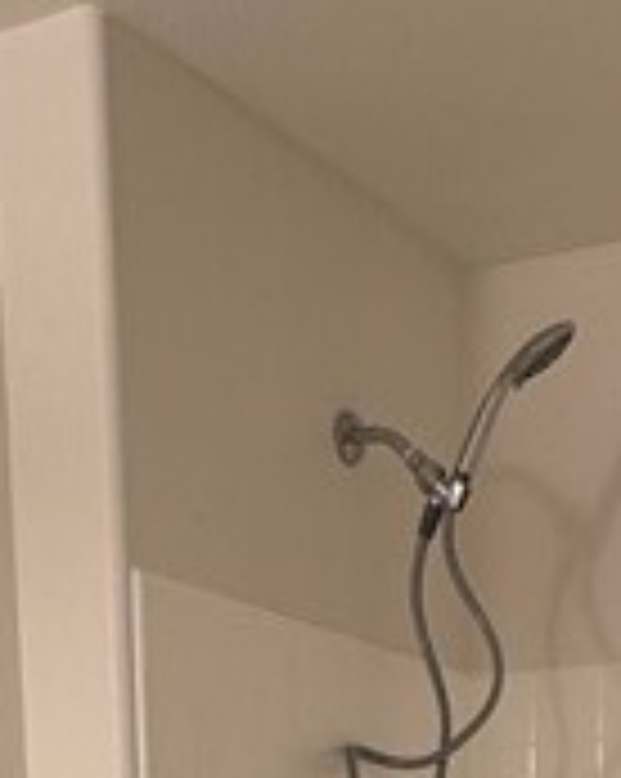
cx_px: 464
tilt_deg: -12.0
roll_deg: +0.5
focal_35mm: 81
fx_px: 1864
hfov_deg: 18.8
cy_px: 1354
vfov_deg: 18.8
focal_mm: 2.22
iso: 80
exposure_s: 1/120
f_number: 2.2
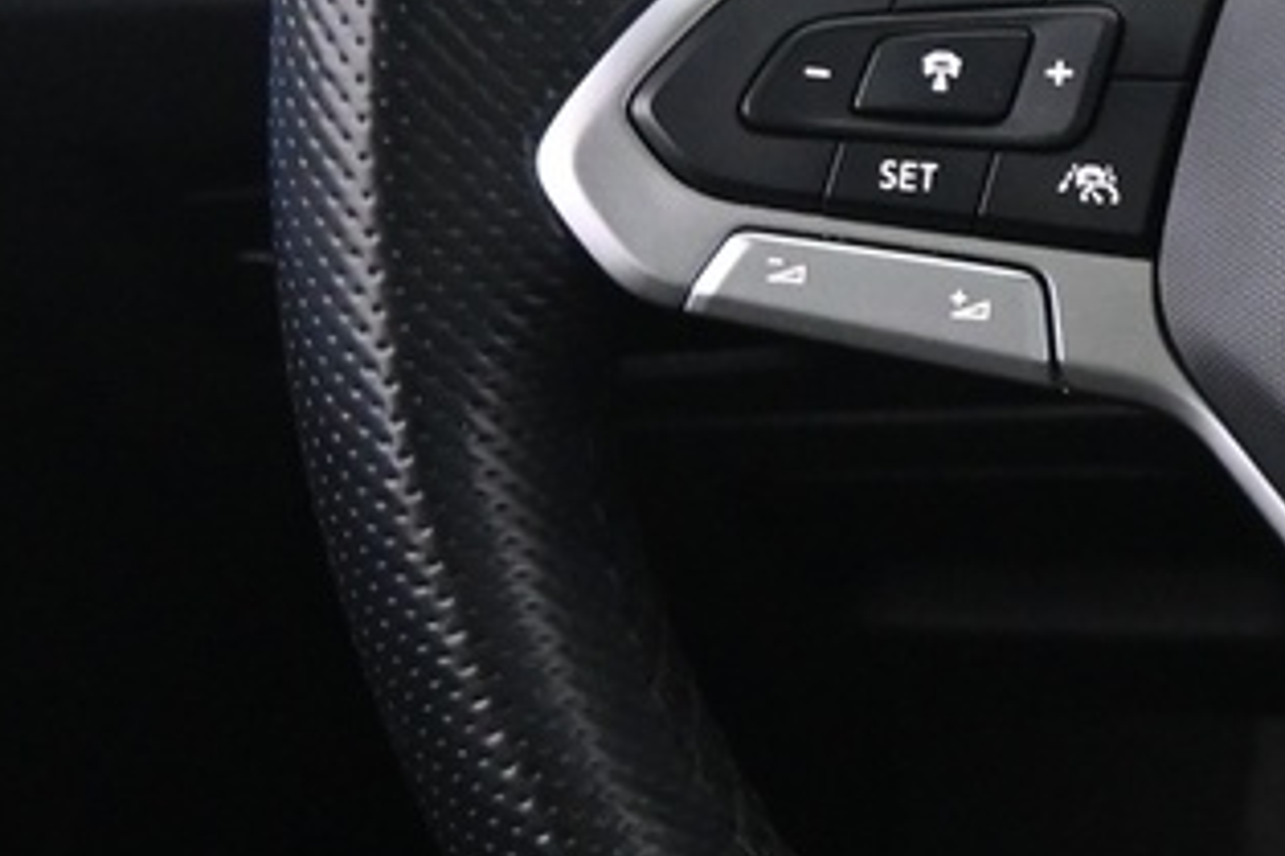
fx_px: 4424
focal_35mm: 124
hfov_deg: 14.7
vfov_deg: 10.9
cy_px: -4
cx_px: 2222
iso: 2000
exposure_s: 1/25
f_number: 3.5
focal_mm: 16
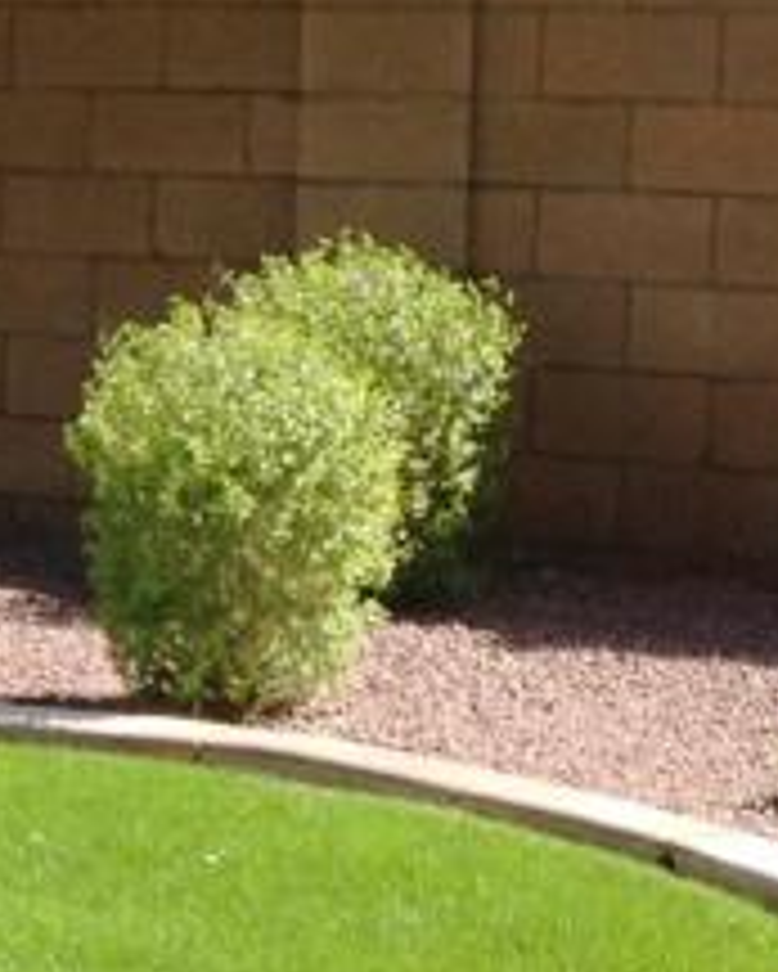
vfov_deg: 11.9
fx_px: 4659
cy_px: 414
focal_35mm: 162
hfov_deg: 8.7
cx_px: -1025
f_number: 2.4
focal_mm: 4.28
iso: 50
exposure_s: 1/657
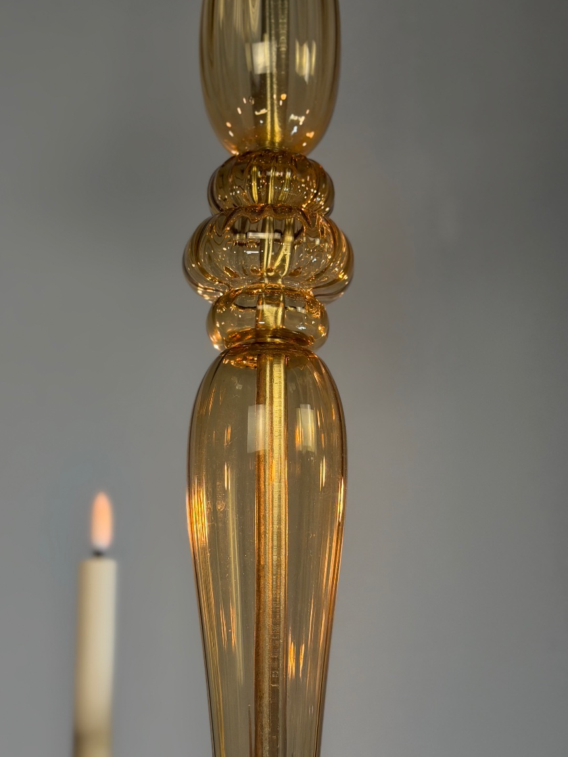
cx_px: 277
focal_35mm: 50
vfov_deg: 38.2
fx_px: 1094
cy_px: 367
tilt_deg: +14.3
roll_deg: +0.8
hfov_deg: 29.1
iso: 100
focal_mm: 6.76
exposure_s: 1/100
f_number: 1.78
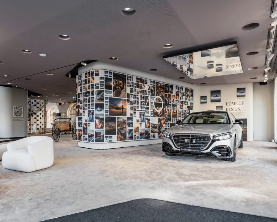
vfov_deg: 60.9
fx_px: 189
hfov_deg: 72.2
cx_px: 120
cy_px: 109
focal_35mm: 23
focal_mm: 20
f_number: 5
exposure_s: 1/50
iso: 400
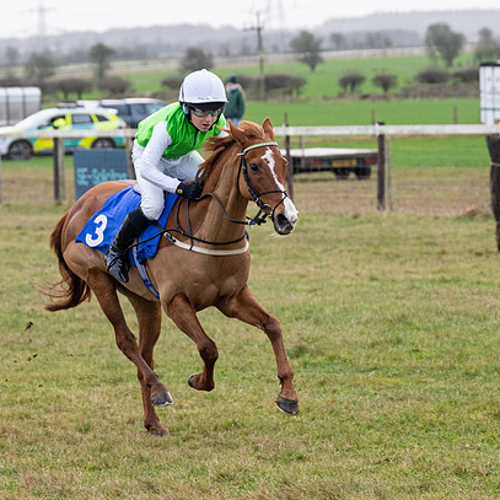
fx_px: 3906
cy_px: 281
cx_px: 256
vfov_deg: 7.3
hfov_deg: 7.3
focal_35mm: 239
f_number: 5
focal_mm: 110
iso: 500
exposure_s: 1/800
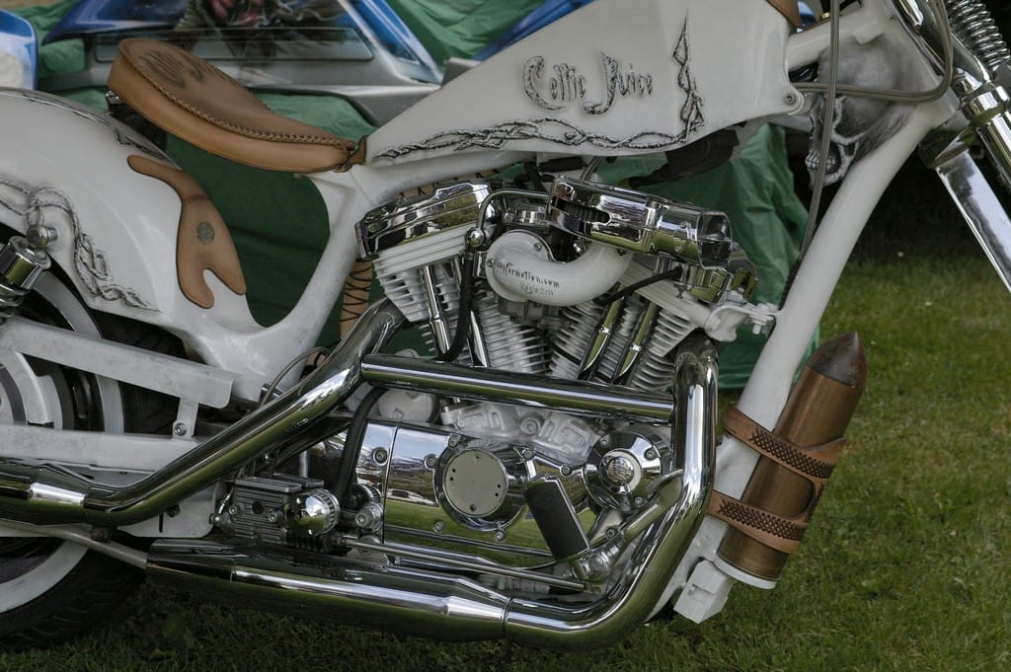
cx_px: 506
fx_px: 2736
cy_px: 336
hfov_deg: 20.9
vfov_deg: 14.0
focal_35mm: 98
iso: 800
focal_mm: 65
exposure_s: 1/800
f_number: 7.1
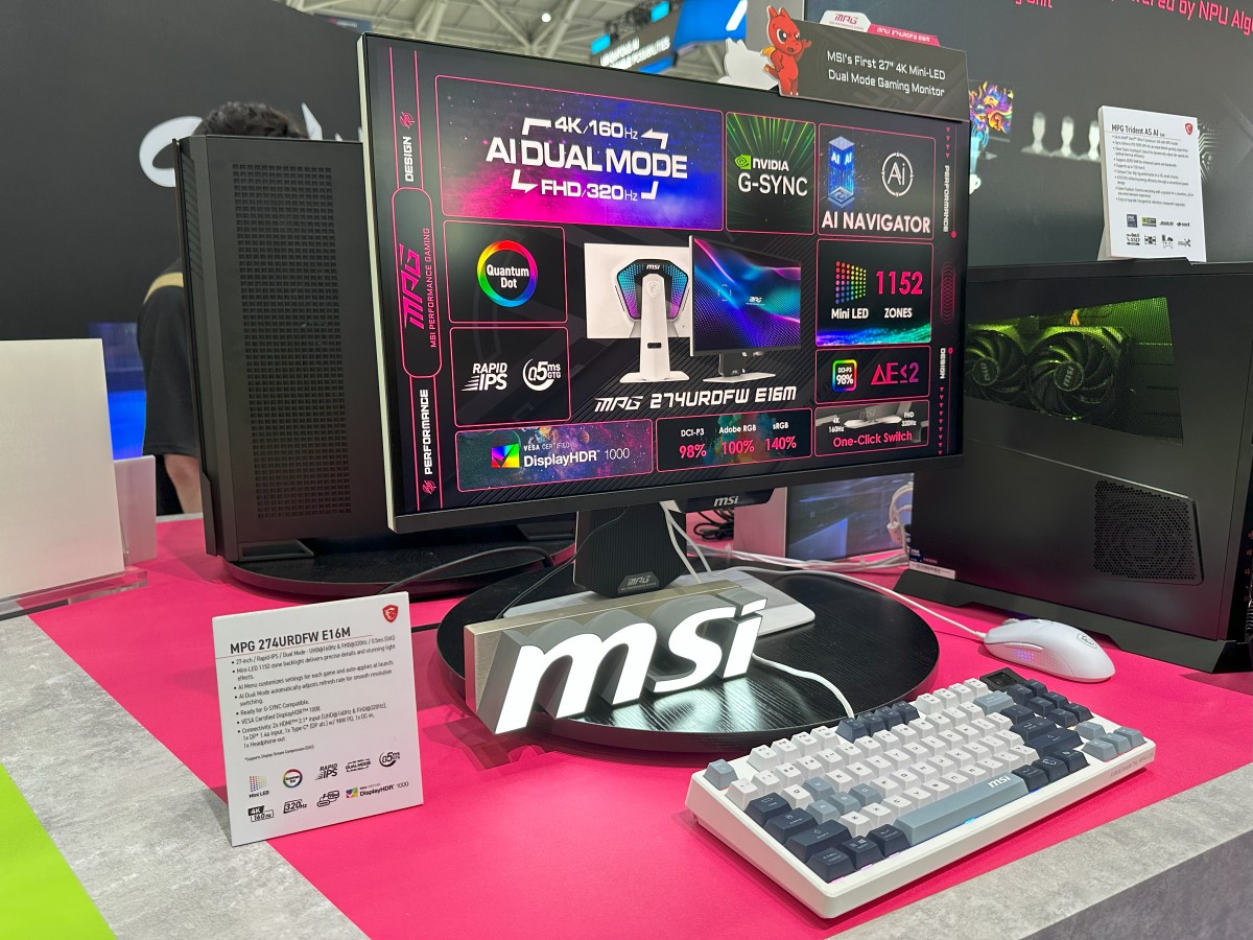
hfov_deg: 71.6
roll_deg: -0.1
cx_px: 626
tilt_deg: -9.2
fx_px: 869
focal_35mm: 24
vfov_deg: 56.8
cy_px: 470
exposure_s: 1/115
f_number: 1.78
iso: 160
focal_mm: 6.86
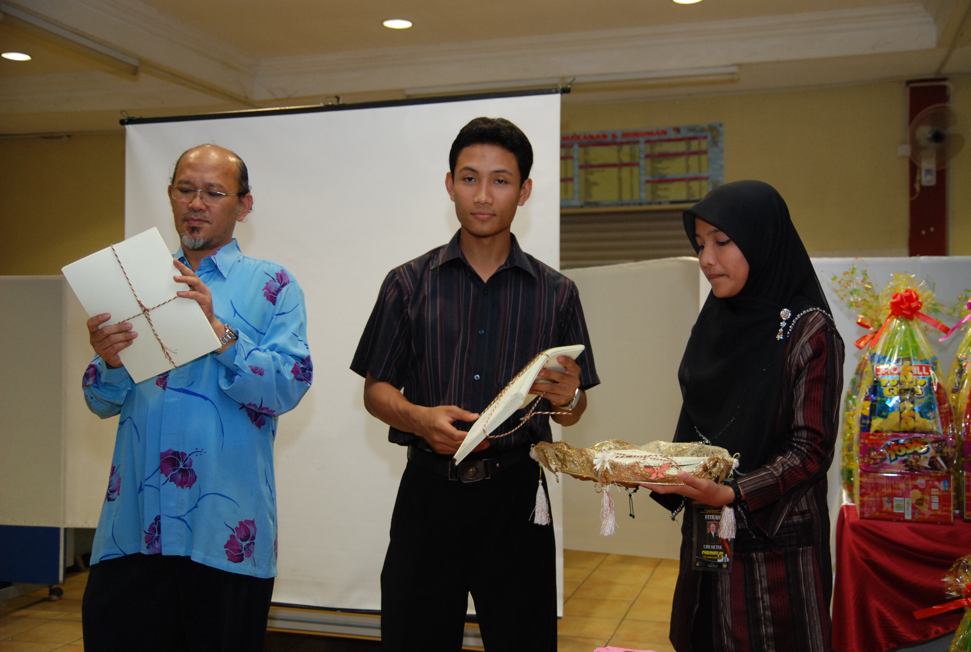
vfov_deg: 34.4
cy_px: 326
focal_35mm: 39
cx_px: 486
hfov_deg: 49.5
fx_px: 1054
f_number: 2.8
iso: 500
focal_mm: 26
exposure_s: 1/60
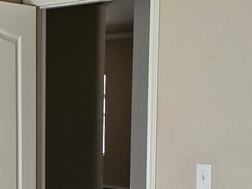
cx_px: 54
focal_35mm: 92
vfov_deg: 15.9
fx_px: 670
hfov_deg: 21.1
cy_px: 163
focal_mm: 6.3
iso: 400
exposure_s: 1/120
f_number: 1.7
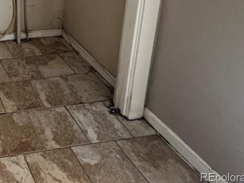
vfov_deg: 33.3
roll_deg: +1.2
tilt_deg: -10.2
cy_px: -47
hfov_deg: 40.0
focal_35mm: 33
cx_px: -47
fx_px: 233
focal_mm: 1.57
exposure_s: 1/99
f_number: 1.8
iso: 160
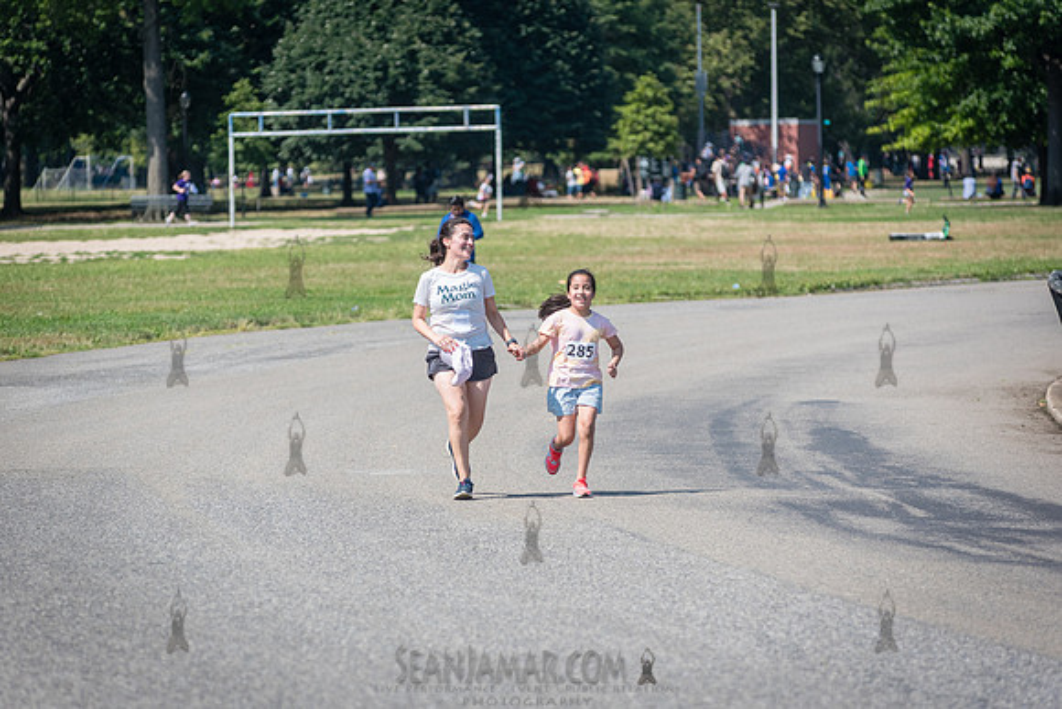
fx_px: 5901
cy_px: 354
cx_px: 531
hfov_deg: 10.3
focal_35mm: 200
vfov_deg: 6.9
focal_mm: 200
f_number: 5
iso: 500
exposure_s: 1/2500
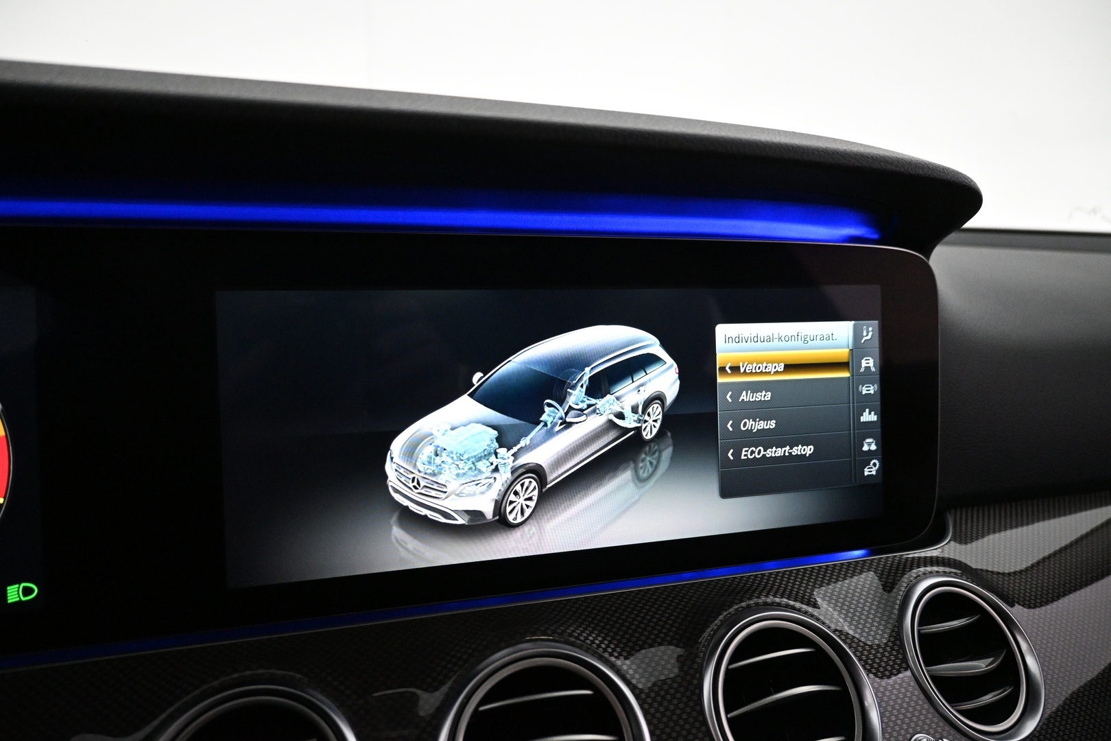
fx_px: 741
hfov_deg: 73.7
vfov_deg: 53.1
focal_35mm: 24
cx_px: 556
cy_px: 370
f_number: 3.5
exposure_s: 1/160
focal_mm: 16
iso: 4000
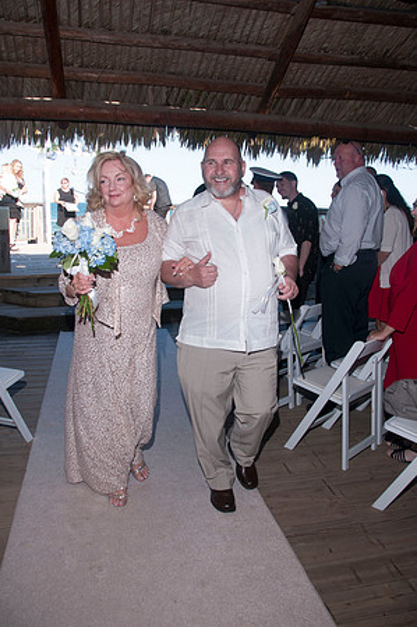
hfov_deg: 47.8
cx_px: 208
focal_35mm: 27
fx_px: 470
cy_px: 314
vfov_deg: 67.4
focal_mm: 18
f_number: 5.6
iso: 100
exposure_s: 1/250
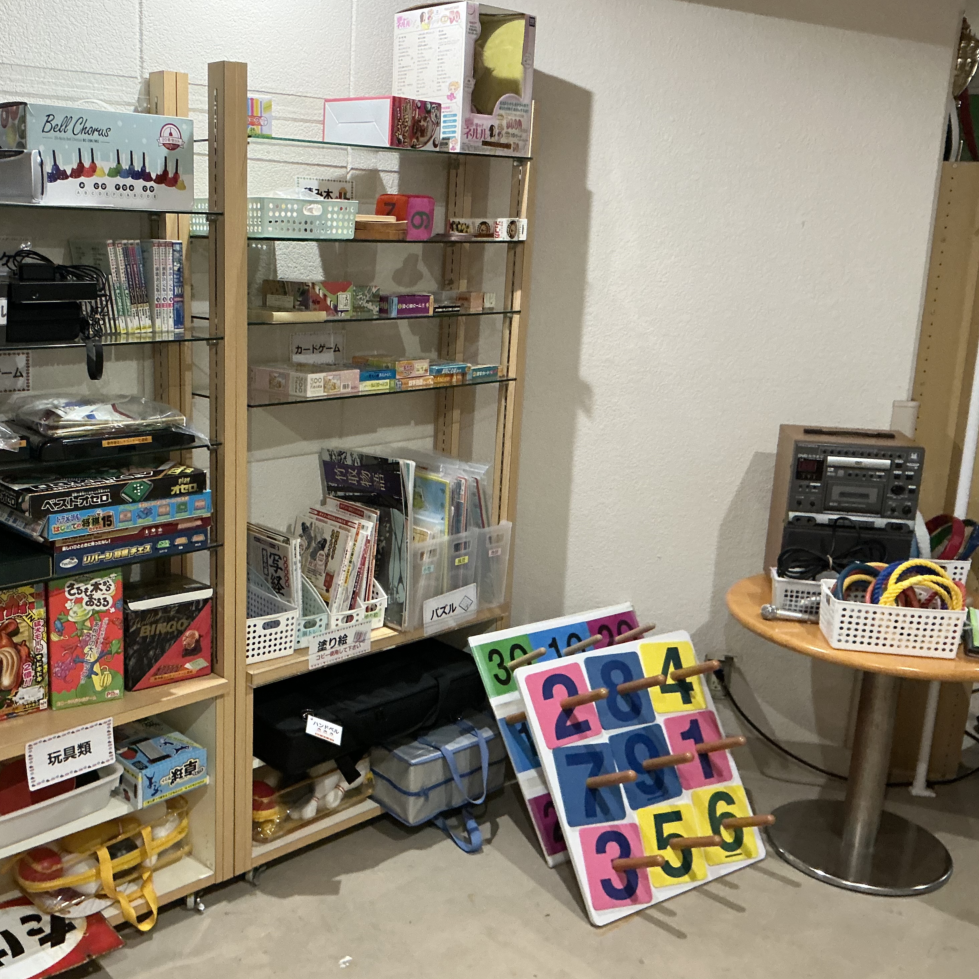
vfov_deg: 48.4
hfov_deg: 47.6
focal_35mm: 34
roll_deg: -1.5
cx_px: 321
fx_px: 1088
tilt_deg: -12.9
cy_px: 499
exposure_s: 1/60
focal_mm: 3
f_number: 1.8
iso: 250
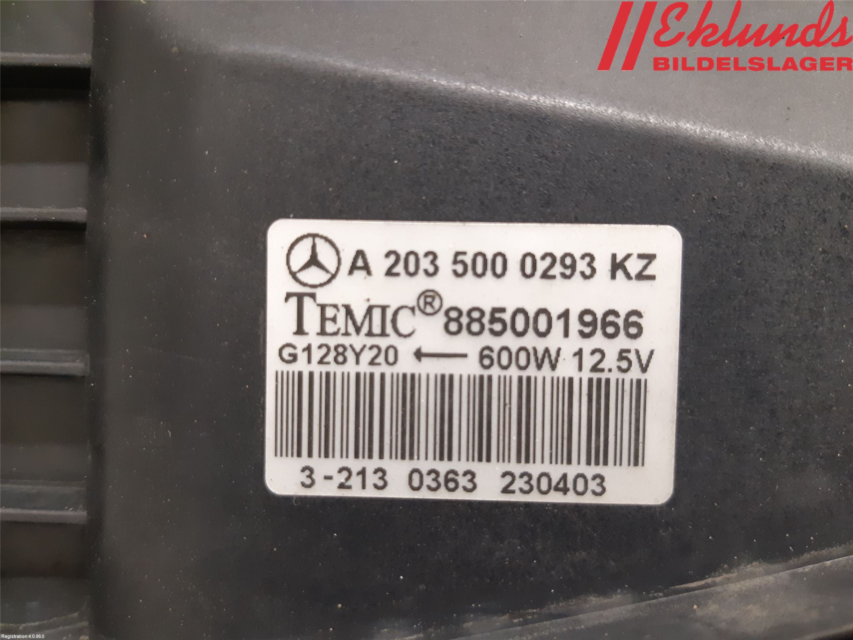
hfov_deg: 67.3
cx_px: 426
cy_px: 320
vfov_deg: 53.1
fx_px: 641
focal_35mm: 26
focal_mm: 3.93
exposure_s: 1/25
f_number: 1.7
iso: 200
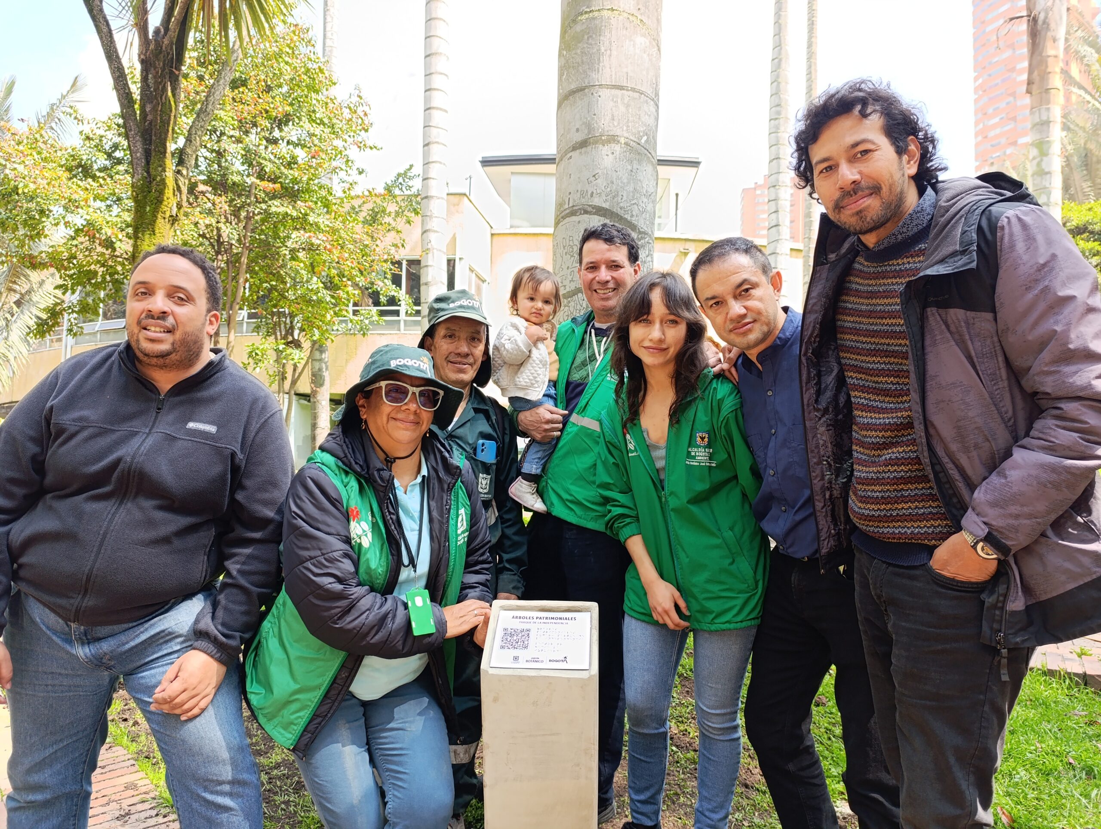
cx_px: 550
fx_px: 733
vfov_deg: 59.0
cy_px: 414
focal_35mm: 23
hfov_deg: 73.8
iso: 100
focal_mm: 6.14
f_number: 1.6
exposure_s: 1/120
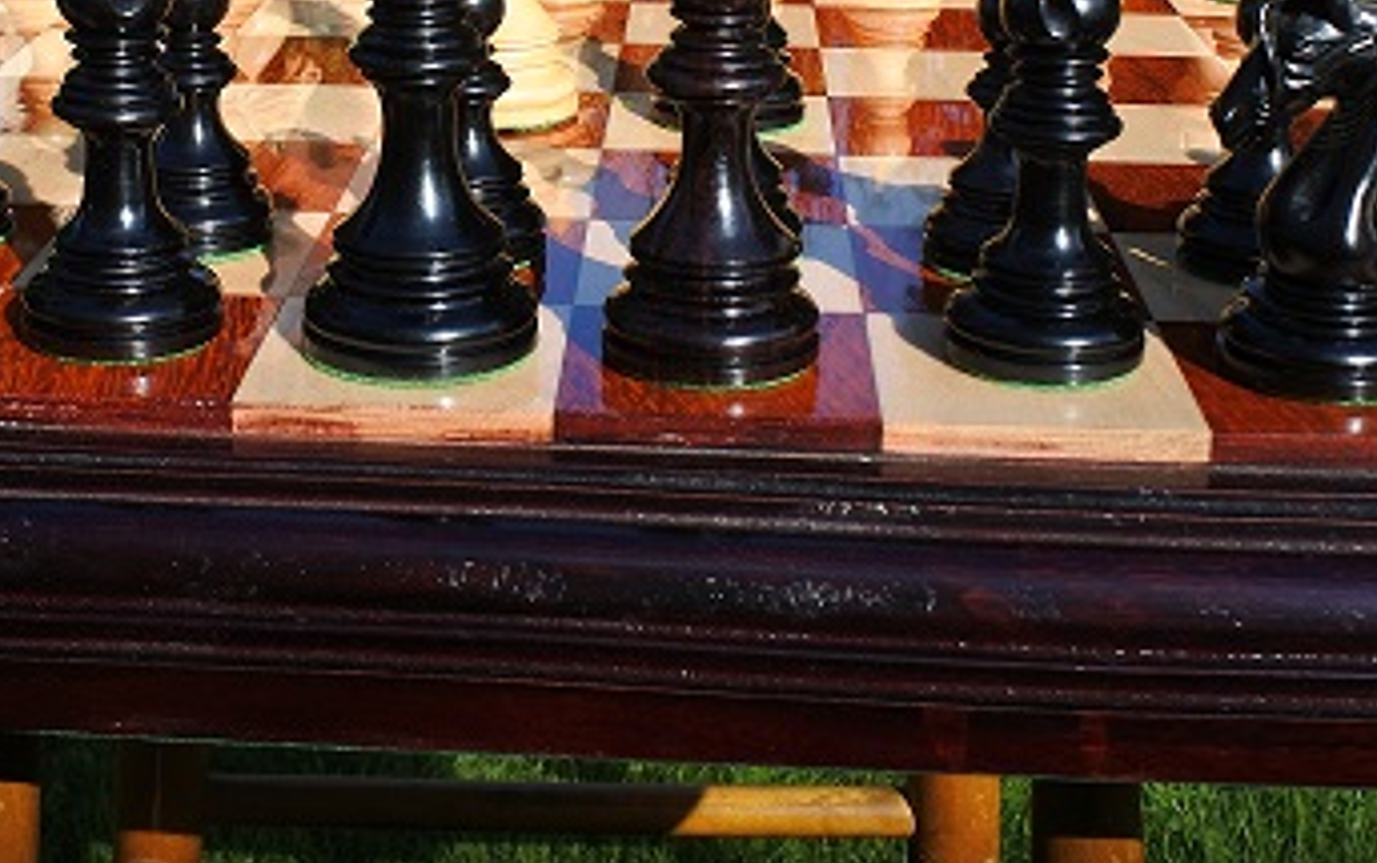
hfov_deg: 32.9
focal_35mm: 62
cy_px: 44
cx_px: 598
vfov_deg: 20.5
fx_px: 2329
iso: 160
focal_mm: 11.4
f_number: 5.6
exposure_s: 1/500
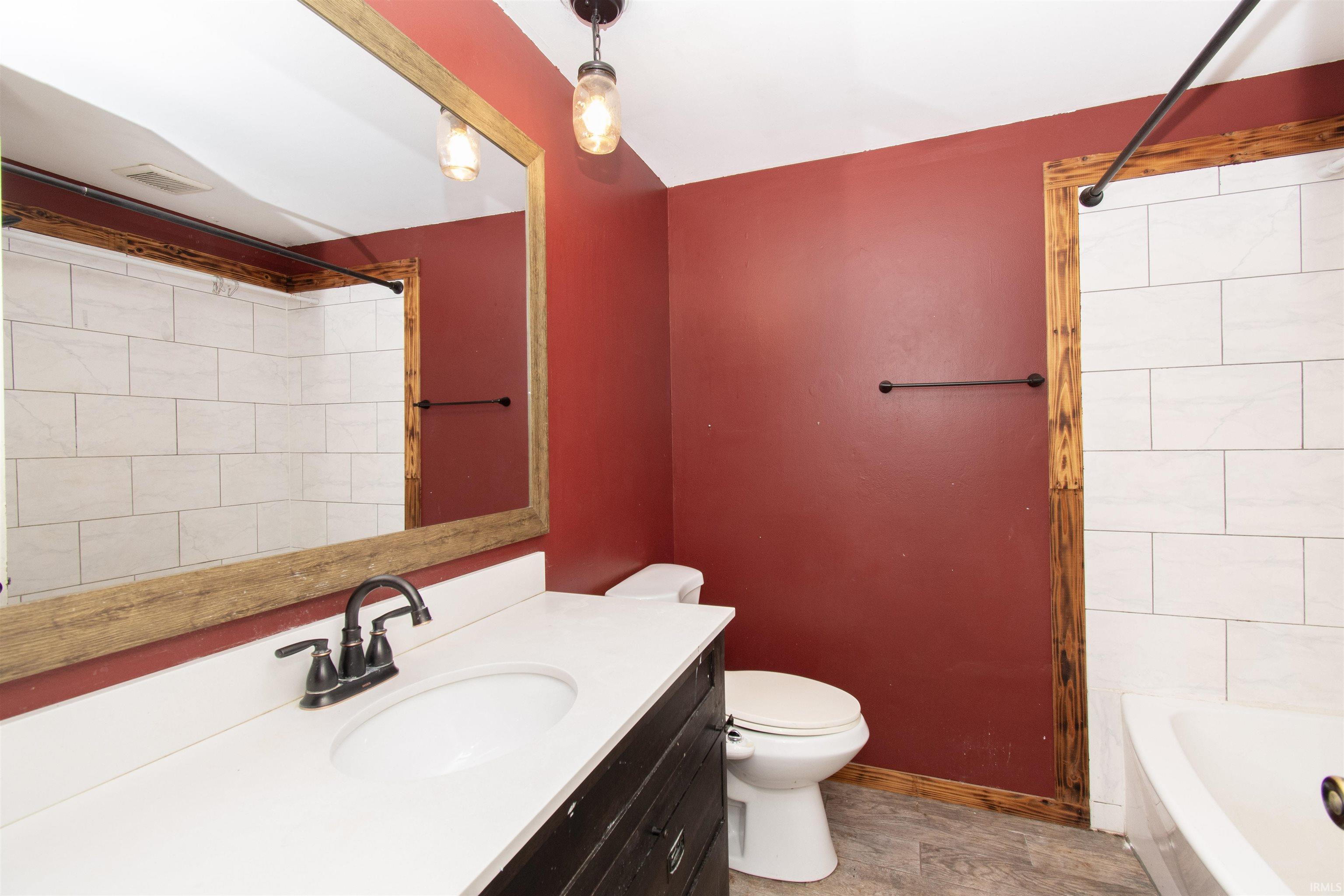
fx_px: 560
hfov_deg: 100.4
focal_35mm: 15
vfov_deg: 77.3
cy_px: 448
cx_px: 672
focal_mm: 10
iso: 500
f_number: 8
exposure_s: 1/60
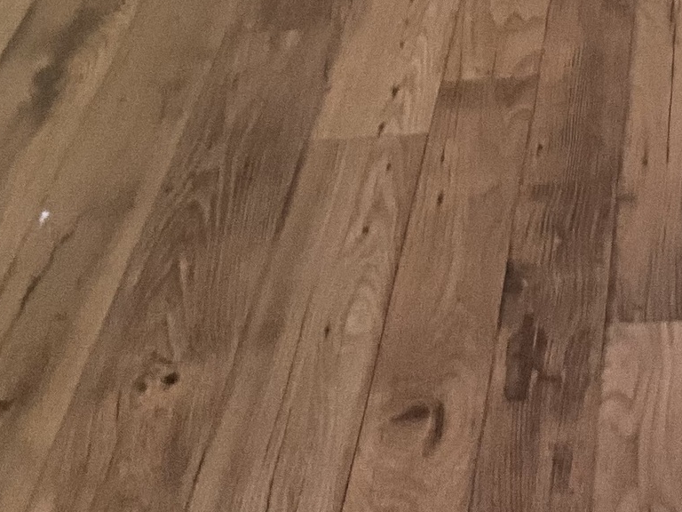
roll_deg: -0.3
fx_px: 2285
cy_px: -506
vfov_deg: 11.5
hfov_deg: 16.2
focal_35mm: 116
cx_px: 843
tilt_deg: -17.2
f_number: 1.8
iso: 125
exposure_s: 1/60
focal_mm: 3
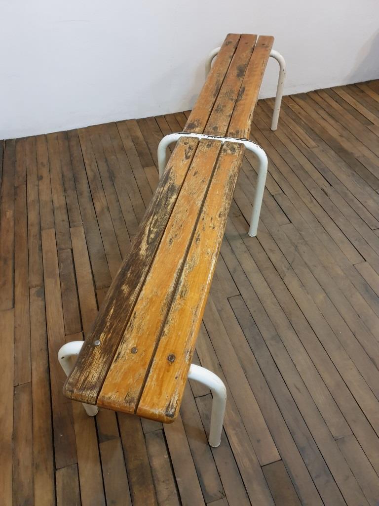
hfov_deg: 53.1
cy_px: 253
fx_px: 380
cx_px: 190
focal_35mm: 26
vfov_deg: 67.3
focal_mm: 4.3
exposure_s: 1/33
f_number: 1.5
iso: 320
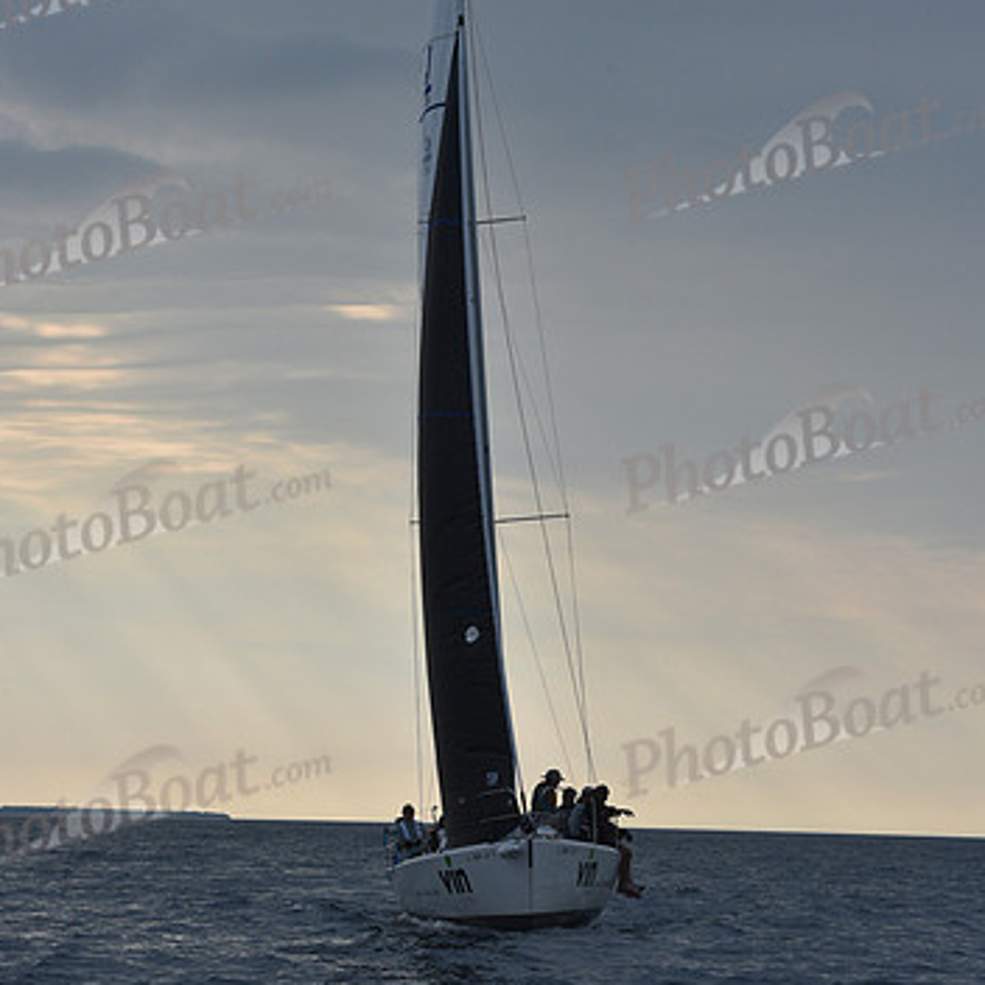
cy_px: 336
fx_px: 4732
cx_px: 477
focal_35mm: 147
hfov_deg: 11.9
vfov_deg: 11.9
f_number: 11
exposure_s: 1/800
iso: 400
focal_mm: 105
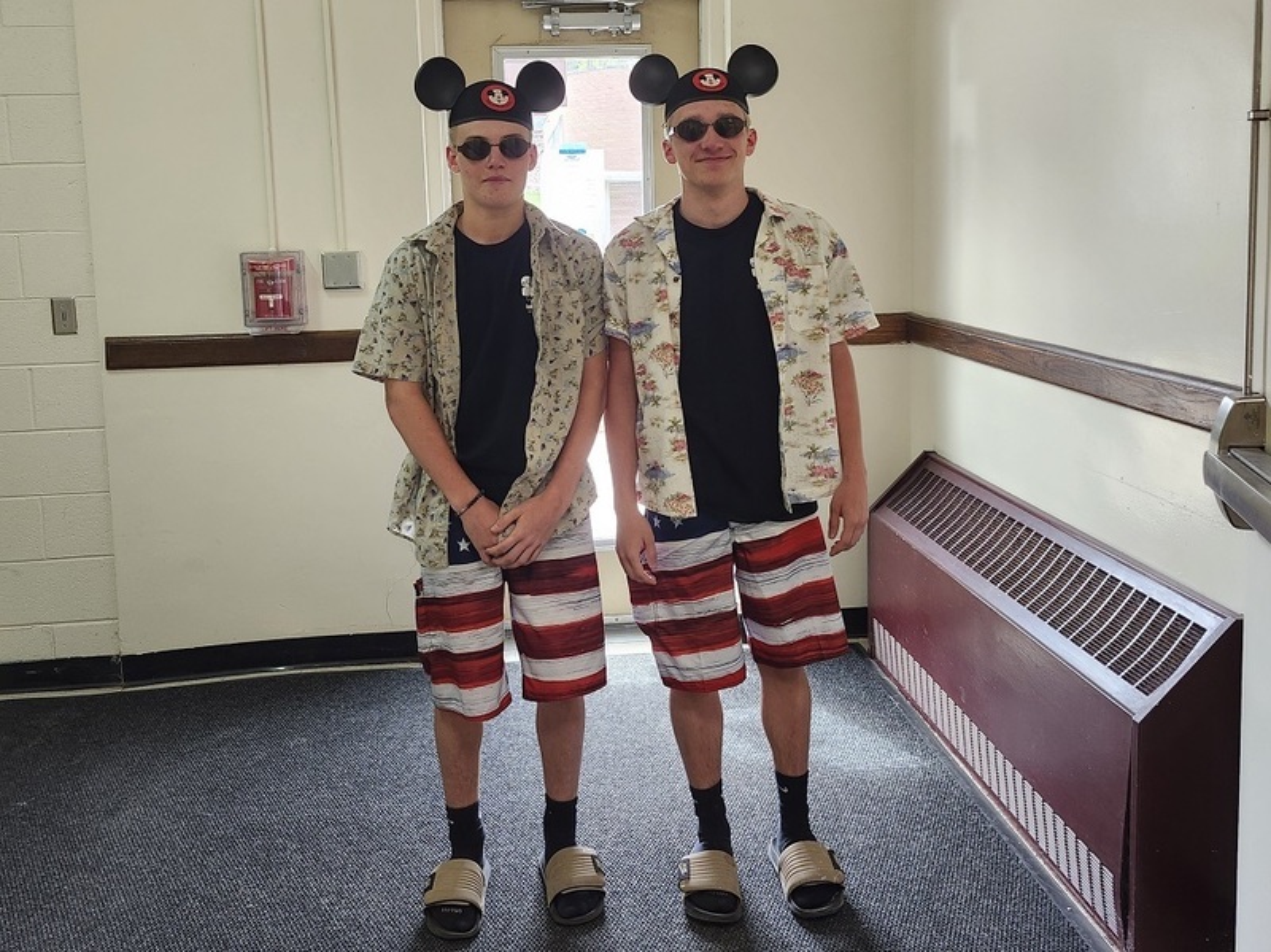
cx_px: 636
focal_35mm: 23
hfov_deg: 74.0
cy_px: 476
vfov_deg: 58.8
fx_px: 844
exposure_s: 1/120
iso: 320
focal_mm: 5.54
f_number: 1.8
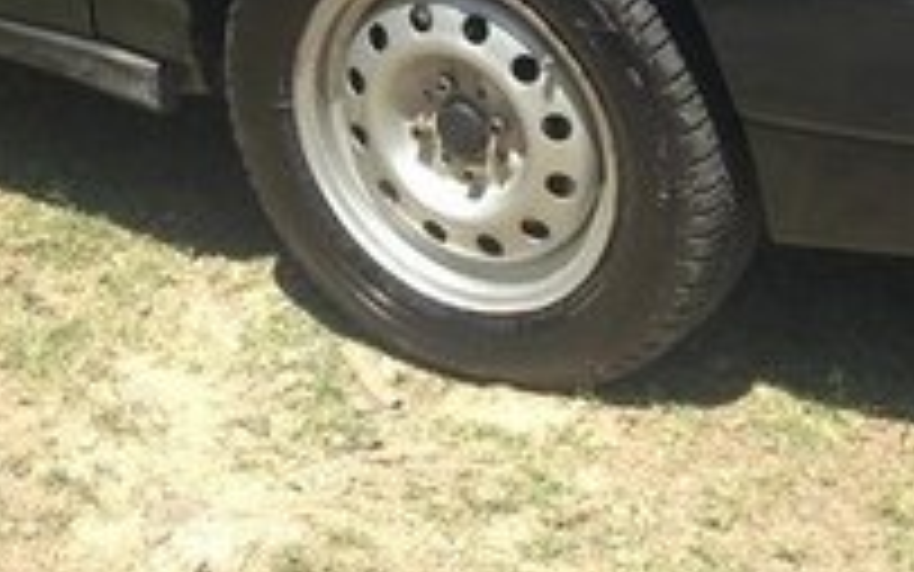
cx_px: 72
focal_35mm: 114
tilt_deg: -14.2
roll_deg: +5.1
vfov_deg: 11.0
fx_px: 2840
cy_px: -295
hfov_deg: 18.0
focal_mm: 4.12
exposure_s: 1/834
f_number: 2.4
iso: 50
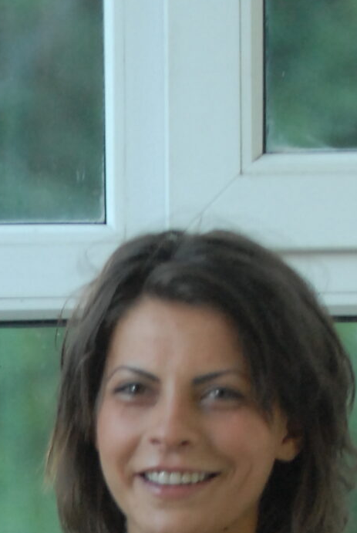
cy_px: 853
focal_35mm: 500
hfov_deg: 2.8
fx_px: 7411
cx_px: -125
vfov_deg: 4.1
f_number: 2.8
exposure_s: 1/80
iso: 640
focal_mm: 90
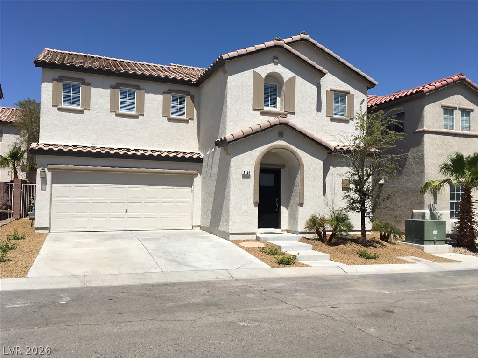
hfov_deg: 61.7
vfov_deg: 48.2
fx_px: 400
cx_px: 239
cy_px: 179
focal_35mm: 29
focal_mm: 4.15
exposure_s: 1/2653
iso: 25
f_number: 2.2
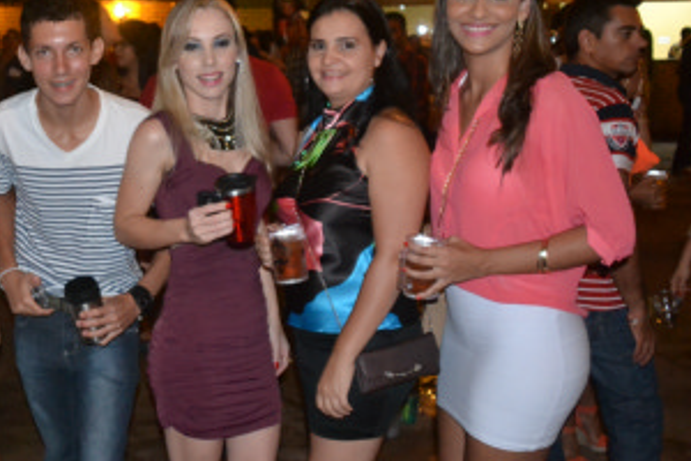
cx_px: 161
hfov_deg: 38.4
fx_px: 960
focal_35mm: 50
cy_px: 239
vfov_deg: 27.0
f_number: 3.5
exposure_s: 1/60
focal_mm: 20
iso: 3200
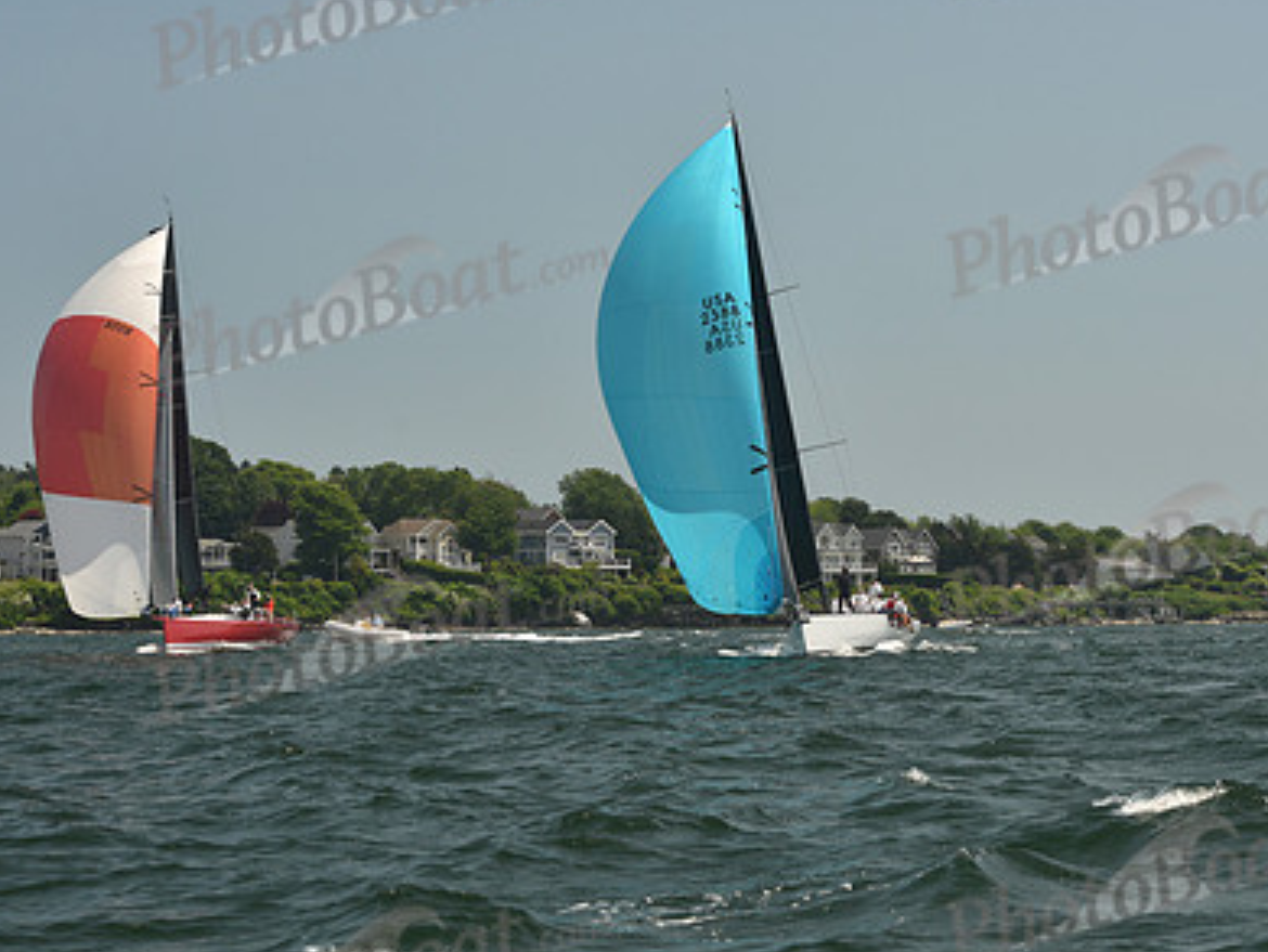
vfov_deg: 14.8
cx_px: 780
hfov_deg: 19.6
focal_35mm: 100
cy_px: 427
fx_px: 3665
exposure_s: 1/640
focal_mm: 70
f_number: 6.3
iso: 250
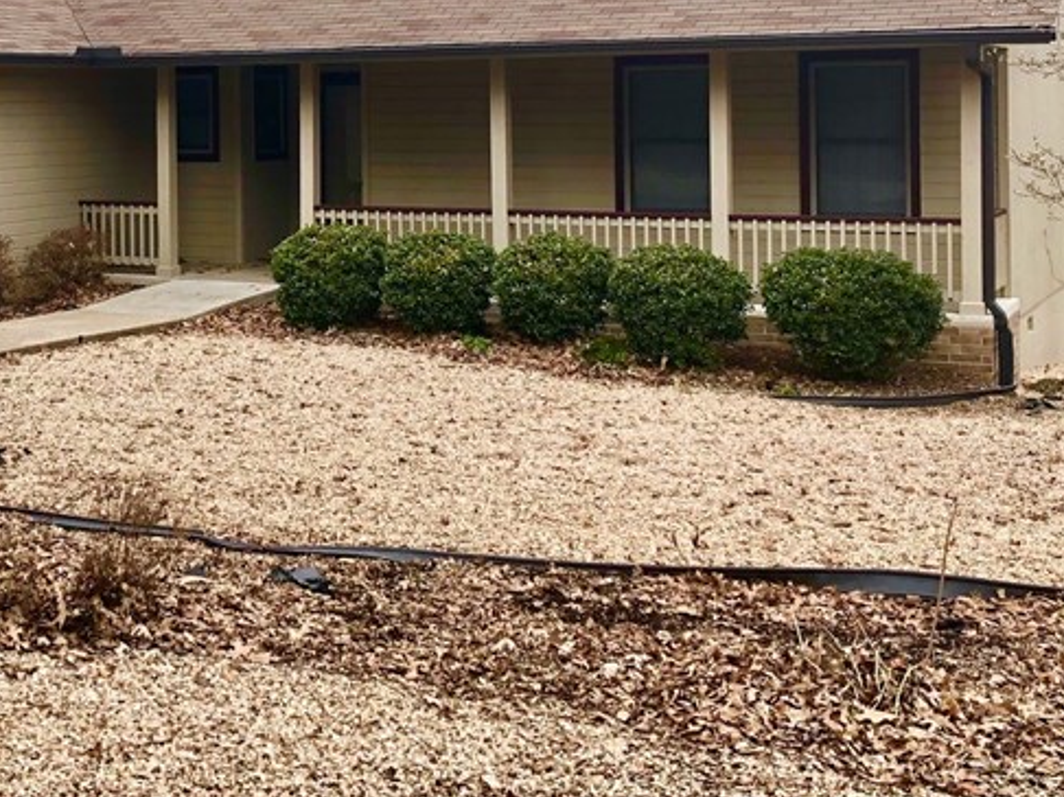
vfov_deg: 24.3
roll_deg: +0.6
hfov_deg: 32.2
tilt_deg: -1.1
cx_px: 276
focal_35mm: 59
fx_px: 1813
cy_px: 120
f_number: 1.8
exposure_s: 1/368
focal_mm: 3.99
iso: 20
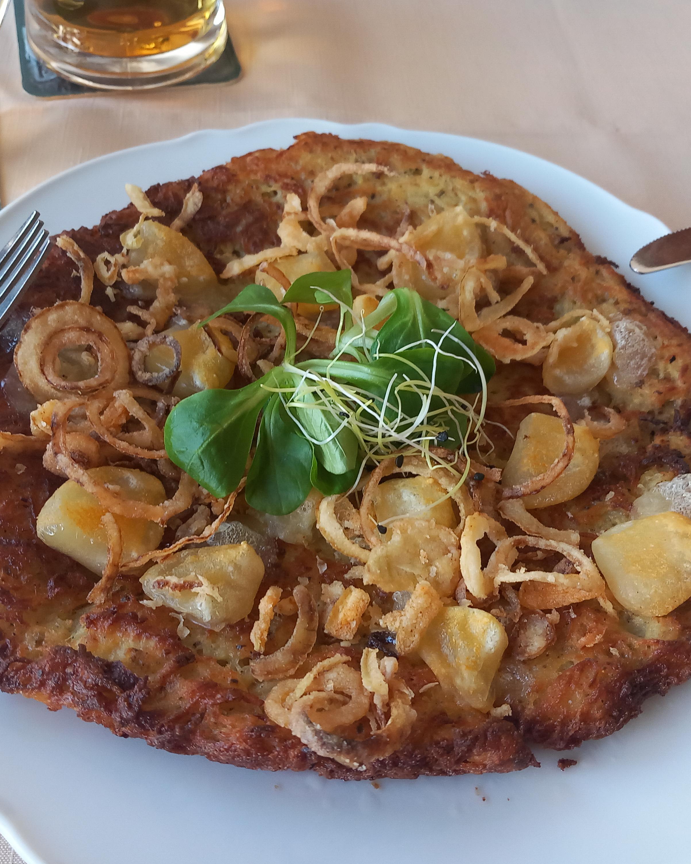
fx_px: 920
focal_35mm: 36
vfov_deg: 50.3
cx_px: 313
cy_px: 438
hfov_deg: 41.1
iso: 125
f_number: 1.8
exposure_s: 1/50
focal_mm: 4
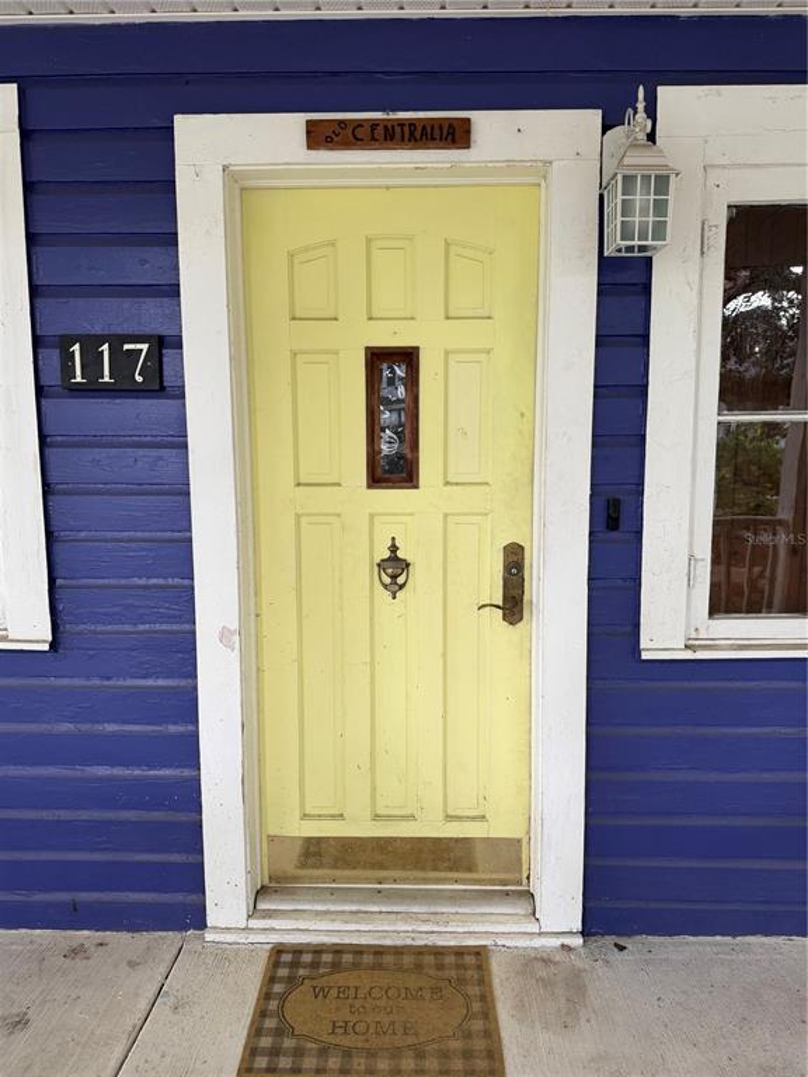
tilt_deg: -5.9
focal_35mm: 24
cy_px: 538
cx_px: 404
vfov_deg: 71.6
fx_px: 747
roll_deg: +0.0
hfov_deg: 56.8
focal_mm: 6.76
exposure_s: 1/111
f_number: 1.78
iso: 200
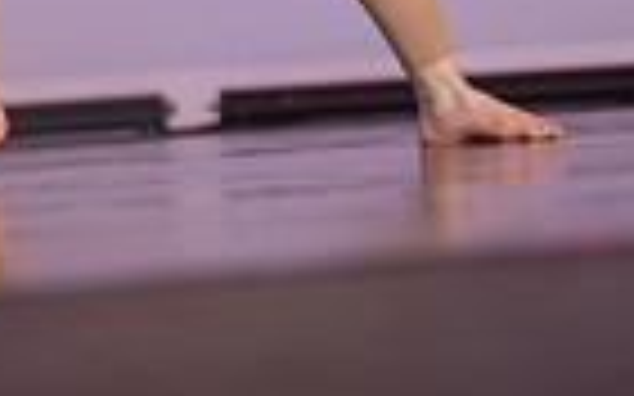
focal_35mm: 380
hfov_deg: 5.5
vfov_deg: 3.4
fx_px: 6563
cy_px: -459
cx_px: 175
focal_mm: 117
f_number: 2.8
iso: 400
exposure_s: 1/500
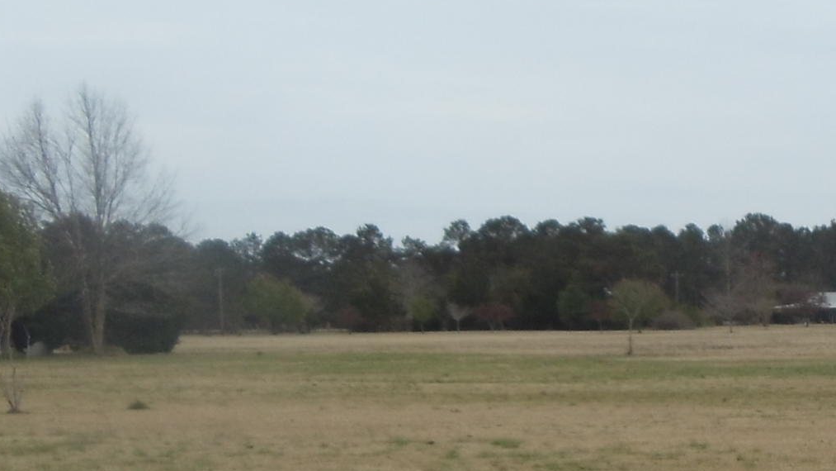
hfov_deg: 14.8
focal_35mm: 142
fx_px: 3148
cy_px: 472
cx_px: 860
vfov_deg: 8.5
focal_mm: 6
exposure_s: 1/250
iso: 80
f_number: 7.1
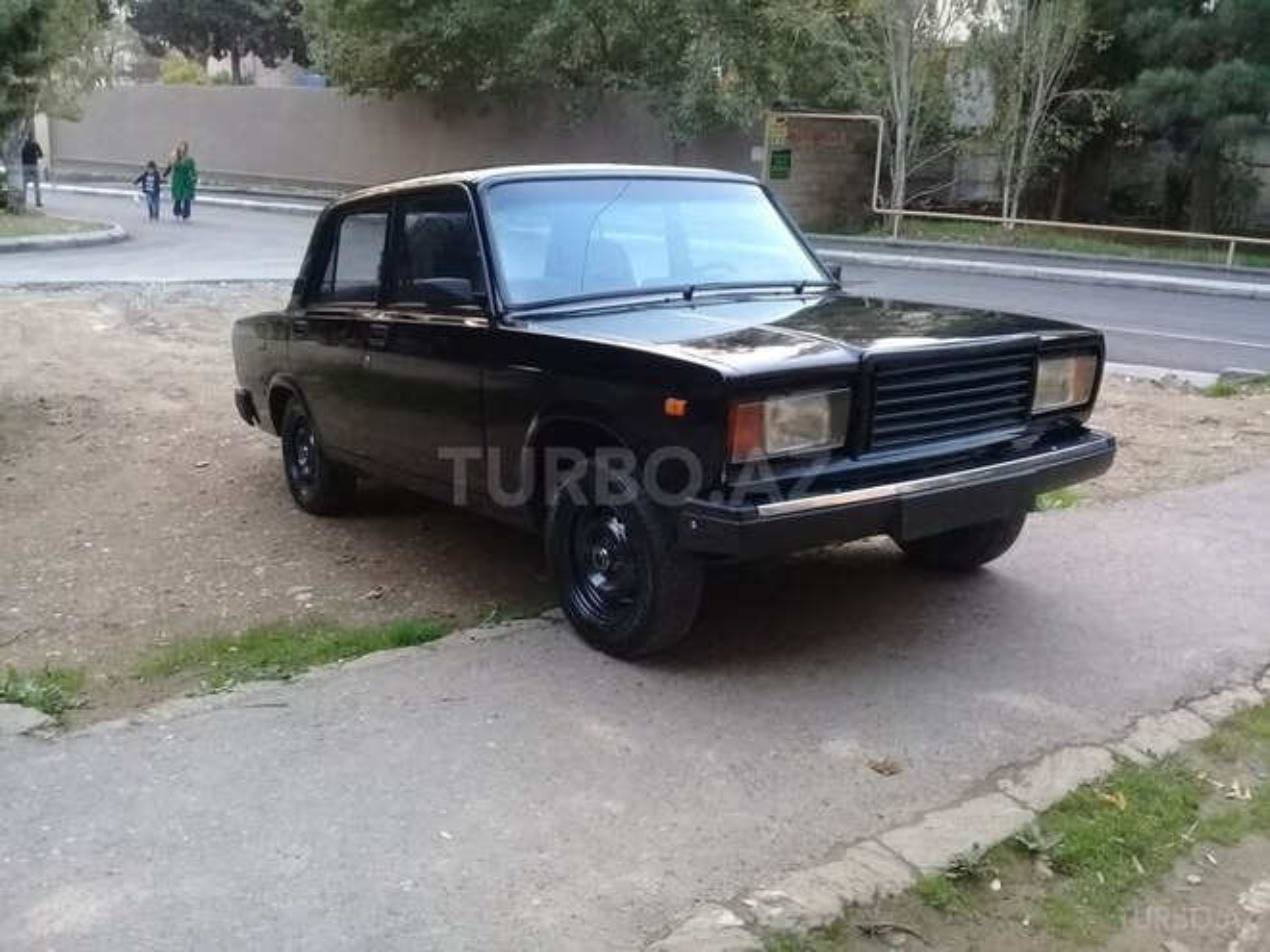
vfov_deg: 45.4
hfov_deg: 58.4
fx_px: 1137
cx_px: 635
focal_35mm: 31
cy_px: 476
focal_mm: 3.3
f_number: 2.2
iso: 160
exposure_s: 1/25
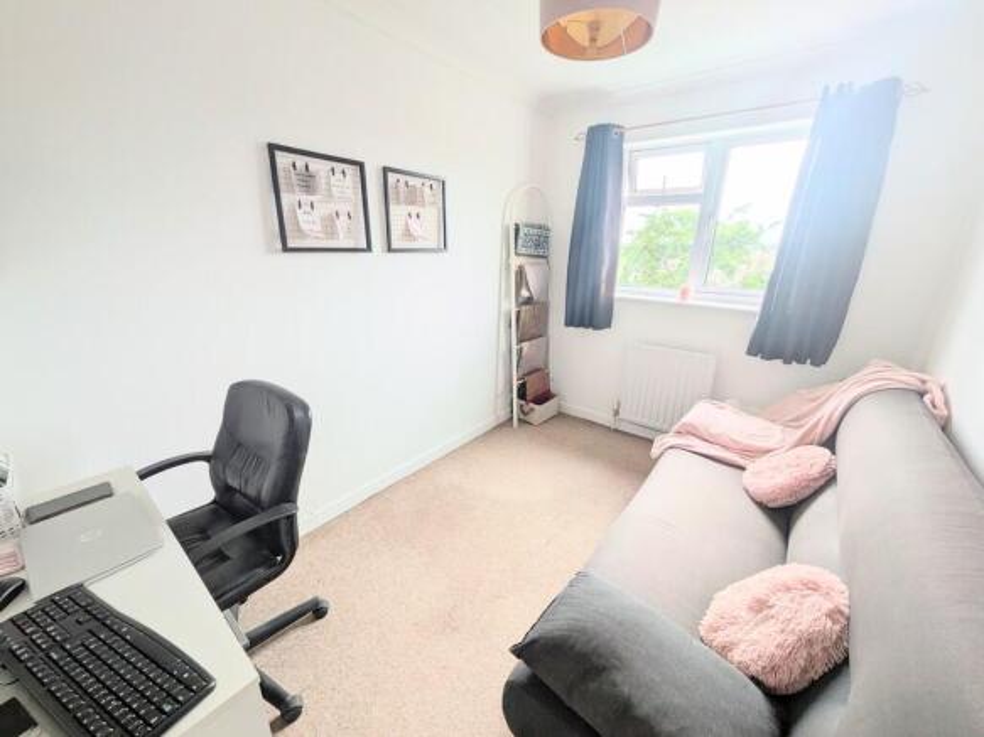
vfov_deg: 85.7
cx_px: 492
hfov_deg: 102.1
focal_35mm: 14
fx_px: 398
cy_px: 368
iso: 45
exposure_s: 1/154
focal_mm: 1.85
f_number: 2.2
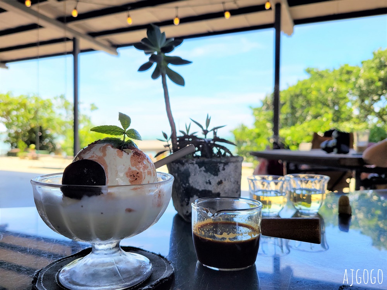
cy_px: 145
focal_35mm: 26
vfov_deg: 53.1
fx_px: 291
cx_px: 194
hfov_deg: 67.3
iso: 40
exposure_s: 1/544
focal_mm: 5.4
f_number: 1.8
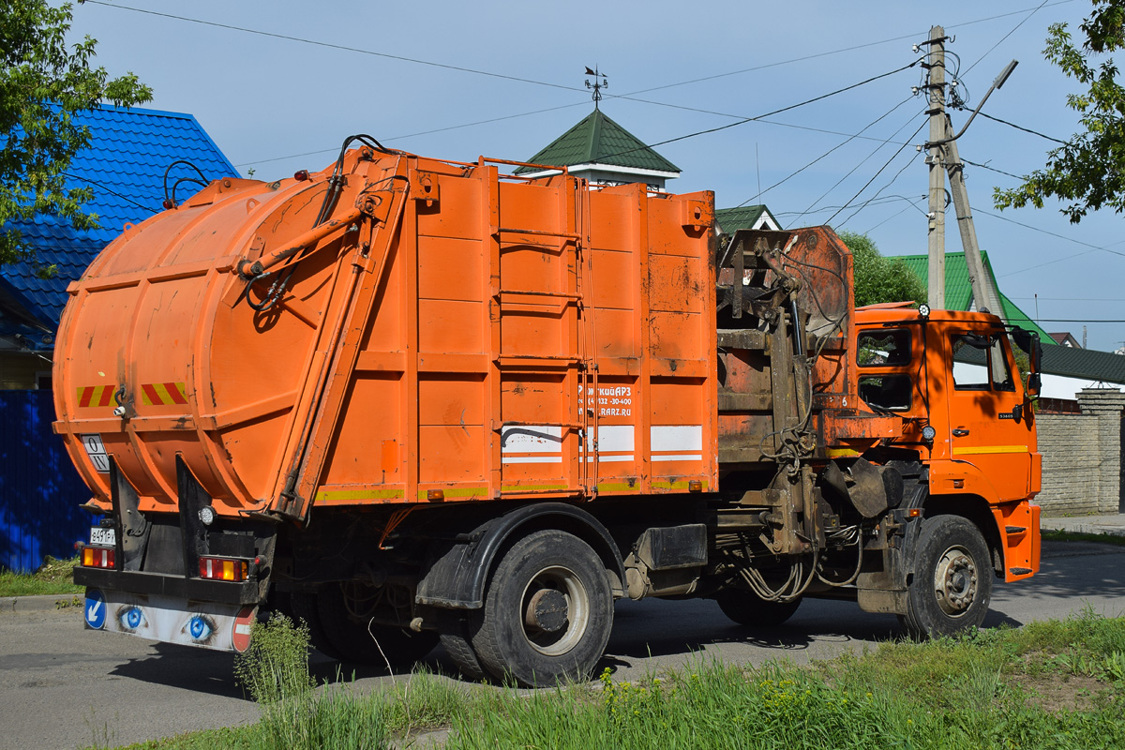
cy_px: 375
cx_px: 562
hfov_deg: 38.9
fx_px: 1594
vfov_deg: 26.5
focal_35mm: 51
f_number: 6.3
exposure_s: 1/800
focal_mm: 34
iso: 100
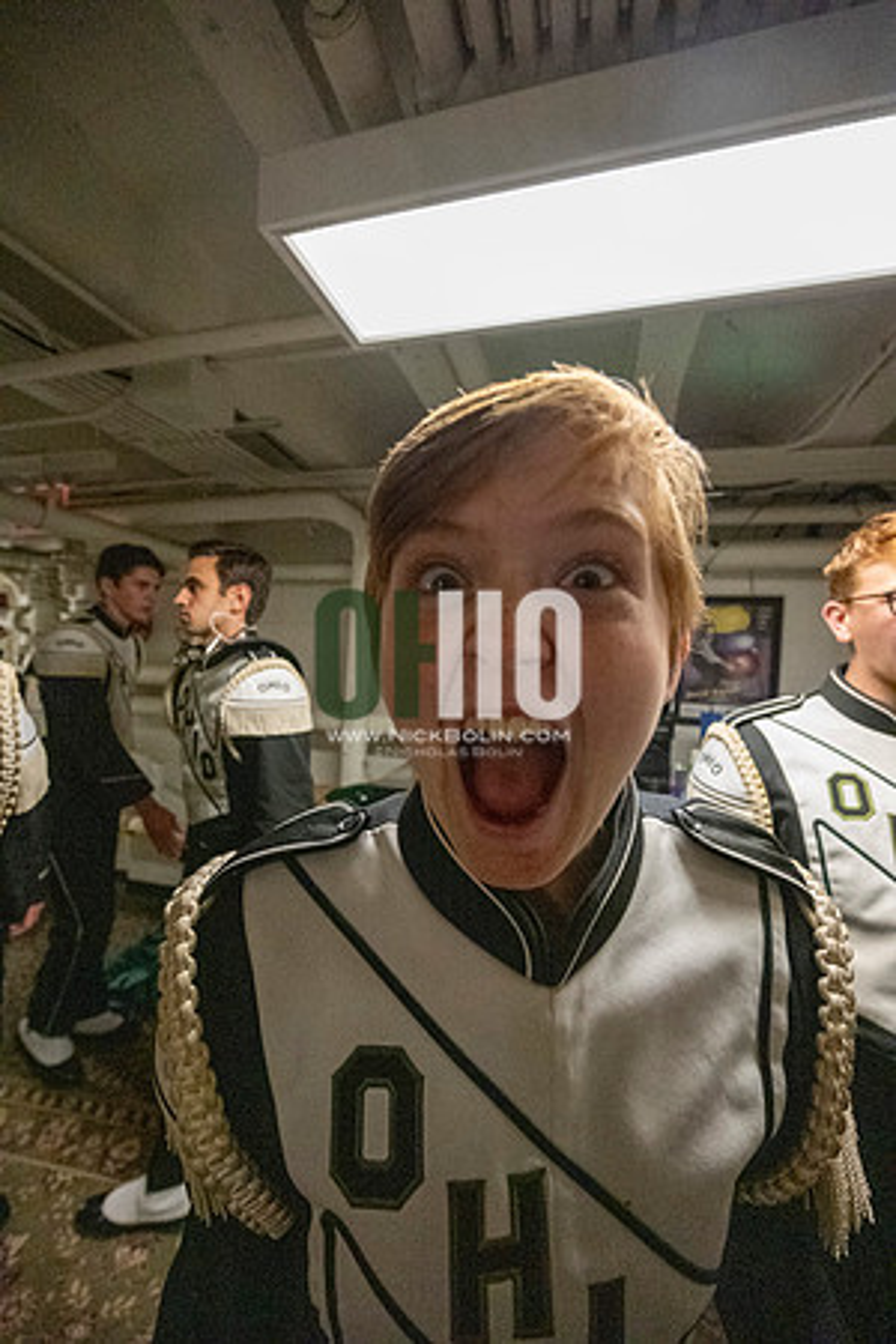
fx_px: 523
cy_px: 672
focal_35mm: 14
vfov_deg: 104.3
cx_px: 448
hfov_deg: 81.2
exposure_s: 1/500
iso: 12800
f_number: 4
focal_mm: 14
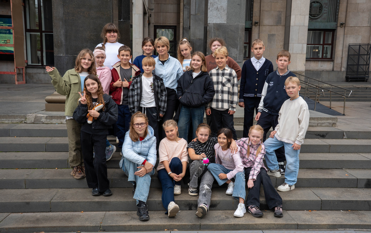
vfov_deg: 34.9
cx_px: 186
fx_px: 371
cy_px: 124
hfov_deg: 53.1
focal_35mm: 37
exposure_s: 1/200
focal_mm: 36
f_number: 9
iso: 500
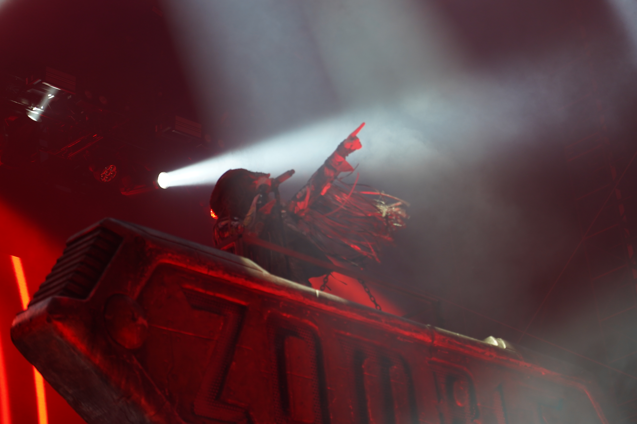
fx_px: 1858
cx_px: 318
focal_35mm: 105
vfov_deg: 13.0
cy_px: 212
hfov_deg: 19.5
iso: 800
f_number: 4
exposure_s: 1/125
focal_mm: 105
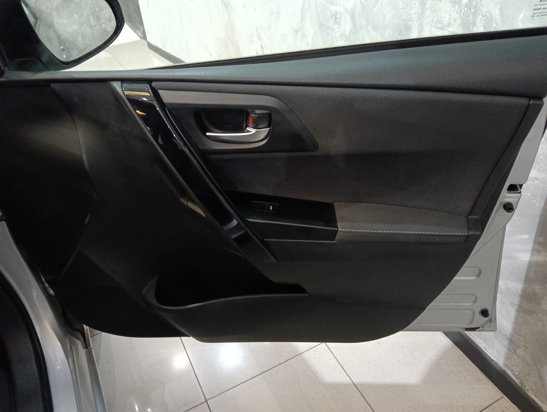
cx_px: 274
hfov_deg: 65.2
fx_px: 427
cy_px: 206
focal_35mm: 27
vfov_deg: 51.5
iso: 1600
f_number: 16
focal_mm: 3.98
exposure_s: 1/20
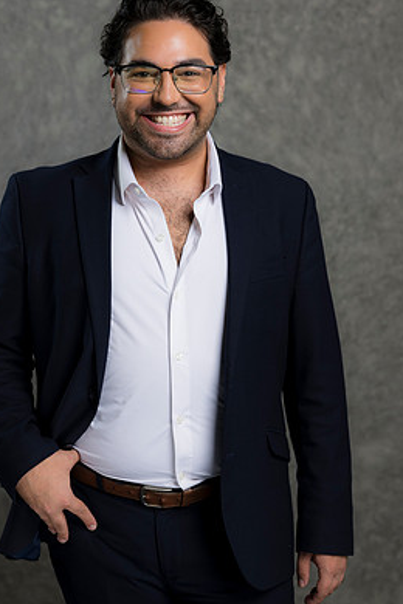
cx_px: 174
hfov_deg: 14.0
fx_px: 1645
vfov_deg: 20.8
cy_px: 273
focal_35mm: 98
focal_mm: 85
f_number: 5
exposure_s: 1/200
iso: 125
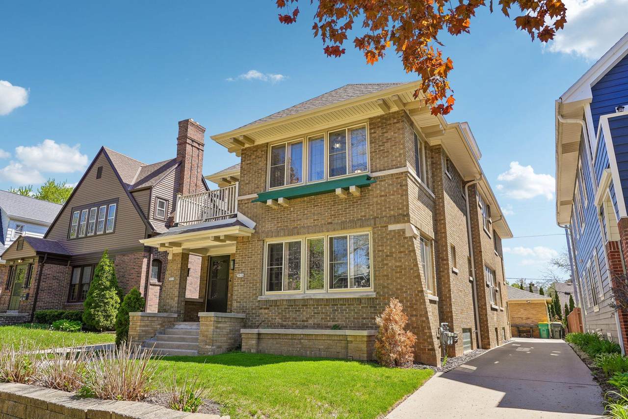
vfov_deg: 54.1
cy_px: 210
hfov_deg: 74.9
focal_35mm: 24
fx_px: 410
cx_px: 314
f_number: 8
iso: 100
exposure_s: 1/125
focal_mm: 23.5
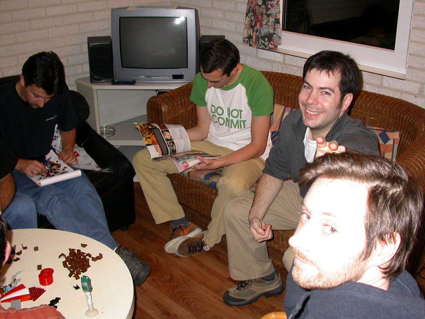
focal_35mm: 42
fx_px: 516
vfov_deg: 34.3
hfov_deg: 44.8
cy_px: 146
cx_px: 227
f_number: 2.6
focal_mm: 7.85
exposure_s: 1/60
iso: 100
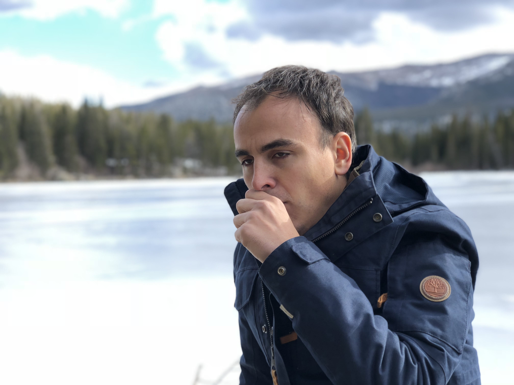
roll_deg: +2.7
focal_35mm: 52
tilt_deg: -0.5
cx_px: 257
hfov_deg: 36.8
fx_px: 772
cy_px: 192
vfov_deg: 28.0
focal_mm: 6
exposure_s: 1/178
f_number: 2.4
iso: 16
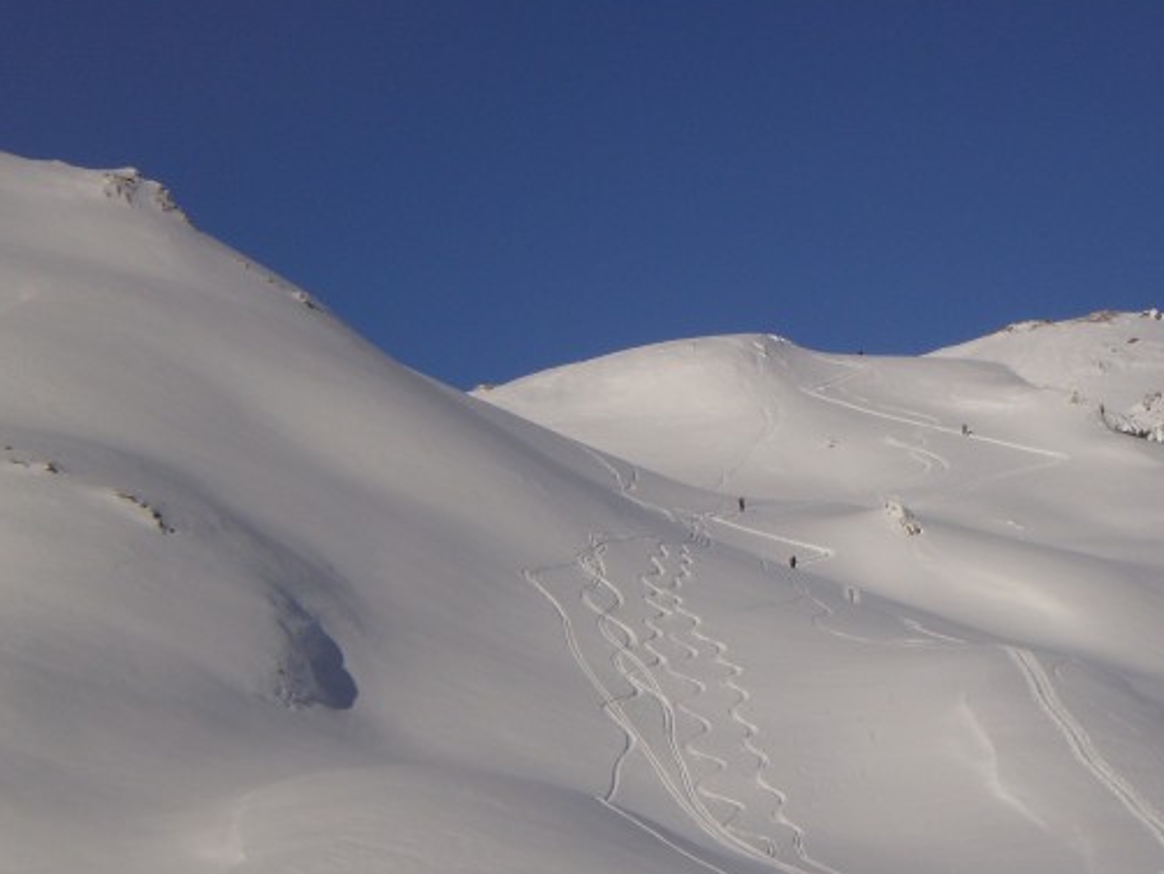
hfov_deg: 16.2
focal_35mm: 121
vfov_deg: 12.2
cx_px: 867
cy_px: 626
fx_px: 4071
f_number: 6.9
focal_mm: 13.3
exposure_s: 1/1600
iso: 64
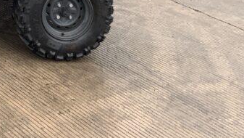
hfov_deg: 20.6
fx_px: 621
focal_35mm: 96
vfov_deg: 11.4
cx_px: -56
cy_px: -135
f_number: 1.8
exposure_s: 1/403
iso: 16
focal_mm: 3
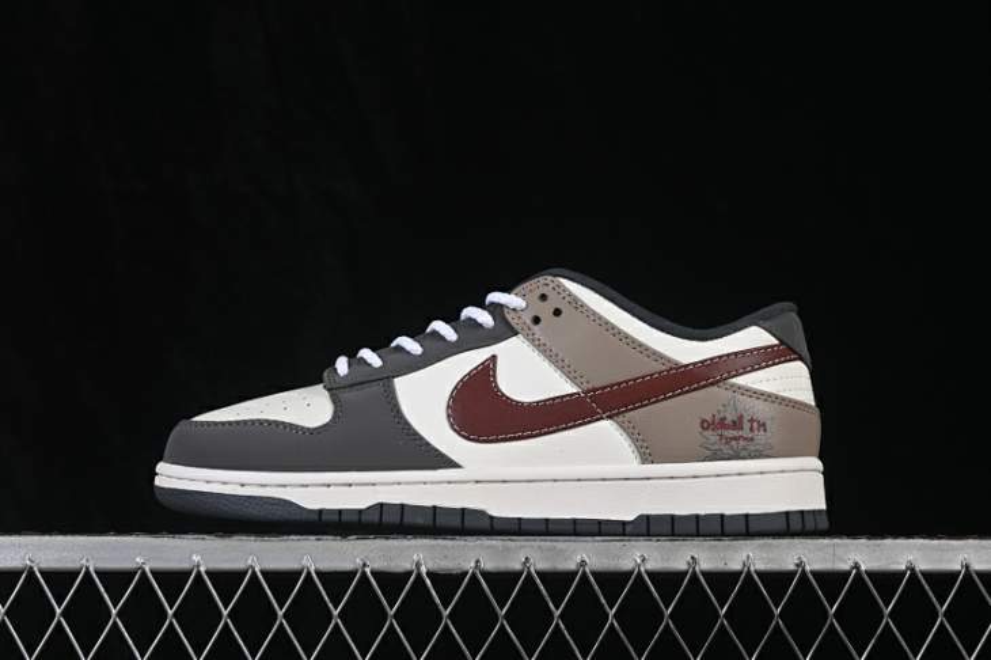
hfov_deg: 27.0
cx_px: 496
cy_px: 330
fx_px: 2064
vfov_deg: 18.2
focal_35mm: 75
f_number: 8
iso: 160
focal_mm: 50
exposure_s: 1/80
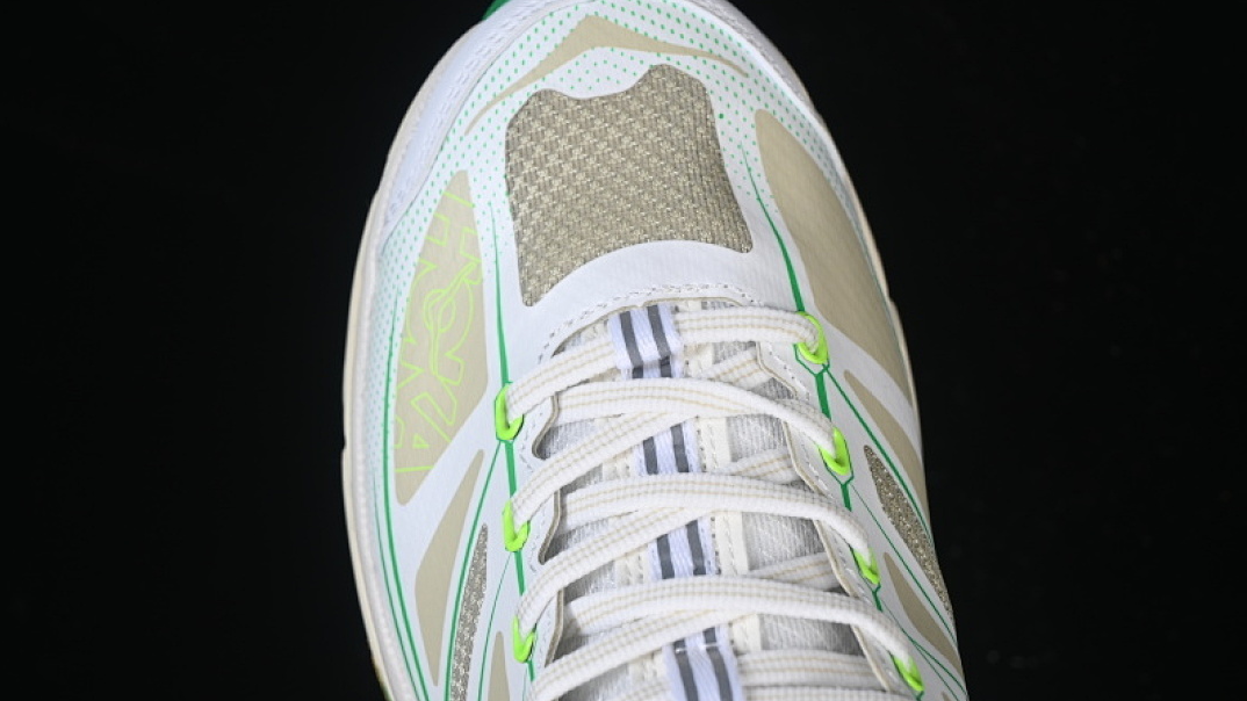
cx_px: 621
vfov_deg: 15.3
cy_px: 331
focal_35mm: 79
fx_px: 2612
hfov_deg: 26.9
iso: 160
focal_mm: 50
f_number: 7.1
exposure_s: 1/80
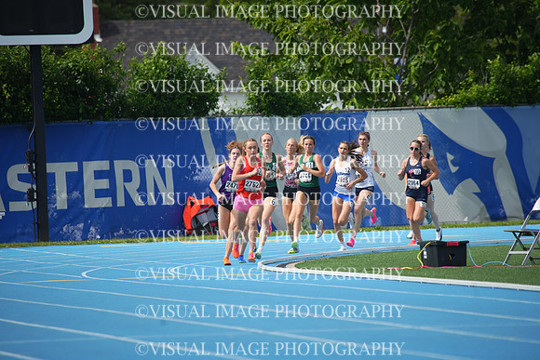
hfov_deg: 5.2
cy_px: 180
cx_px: 270
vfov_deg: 3.4
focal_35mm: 400
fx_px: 6001
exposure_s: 1/1250
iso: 320
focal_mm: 400
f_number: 5.6
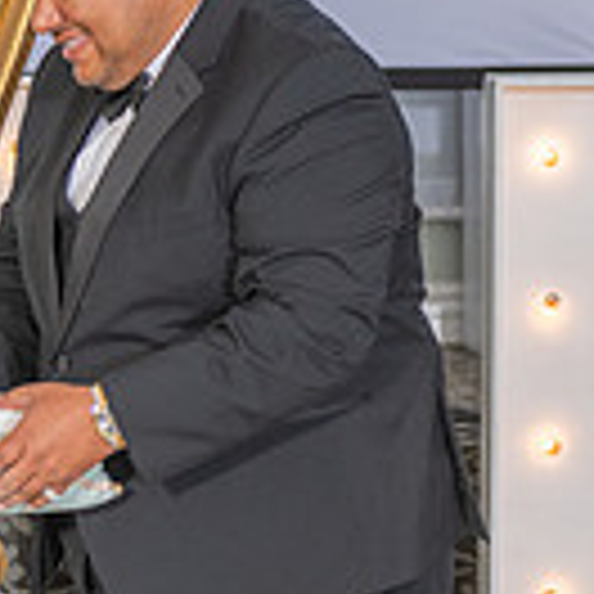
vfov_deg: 6.7
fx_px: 5067
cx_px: -364
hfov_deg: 6.6
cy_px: 574
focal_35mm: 261
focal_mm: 70
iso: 500
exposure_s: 1/200
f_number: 3.5
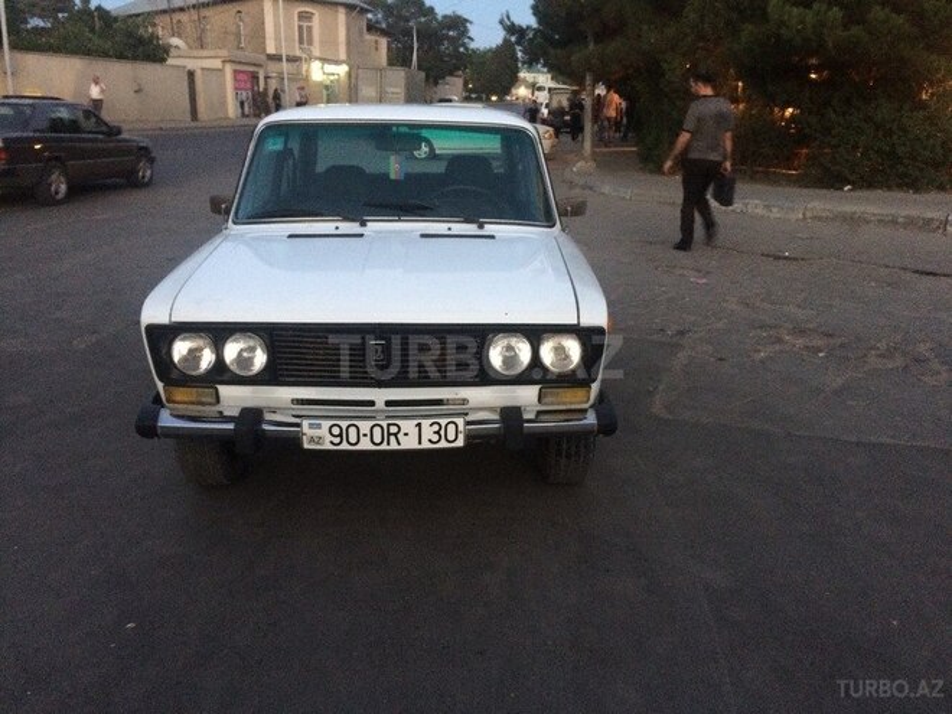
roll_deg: -0.5
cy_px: 357
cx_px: 476
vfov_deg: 48.2
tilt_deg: -17.3
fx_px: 798
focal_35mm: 29
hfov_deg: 61.7
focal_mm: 4.15
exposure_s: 1/20
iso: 250
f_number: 2.2
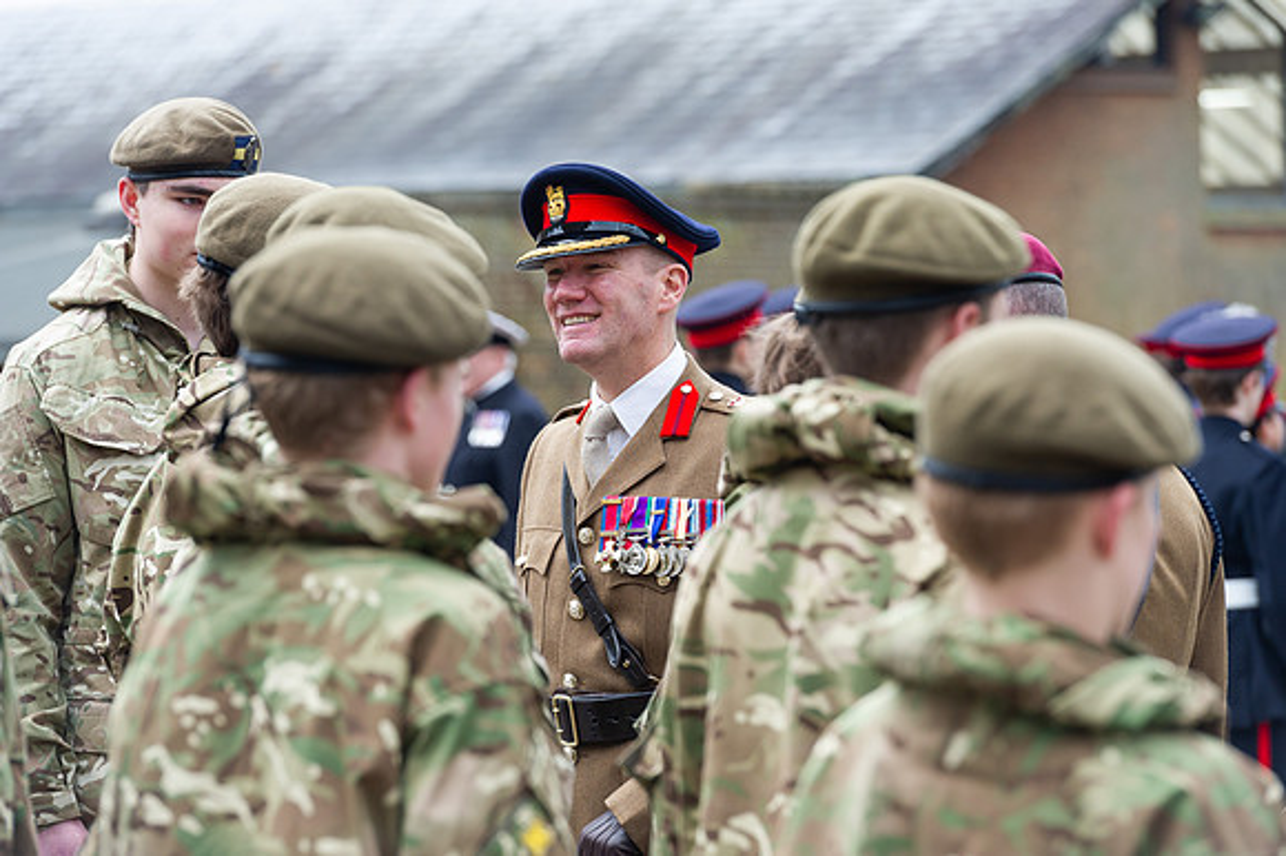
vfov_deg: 6.9
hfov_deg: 10.3
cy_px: 428
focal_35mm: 200
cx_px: 643
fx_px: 7140
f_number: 6.3
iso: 800
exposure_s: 1/250
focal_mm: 200
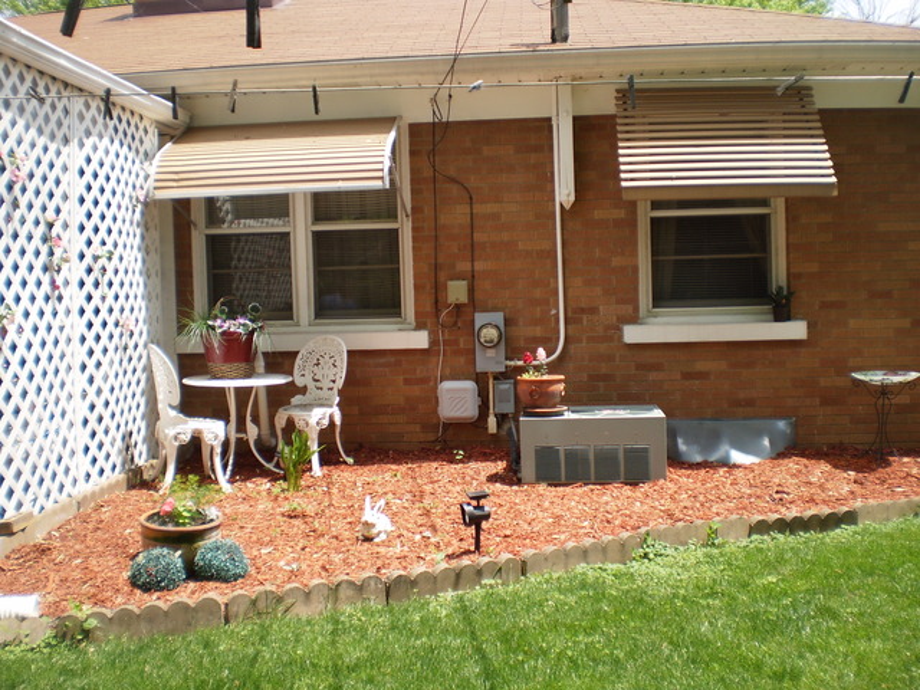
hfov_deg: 51.4
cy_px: 345
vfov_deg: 39.7
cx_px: 460
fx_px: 957
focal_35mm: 36
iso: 64
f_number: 3.1
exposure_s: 1/500
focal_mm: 6.3
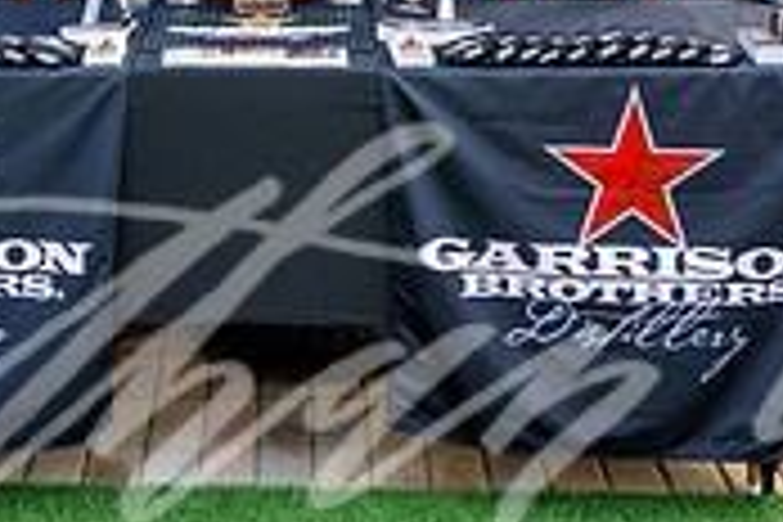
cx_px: 194
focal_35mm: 80
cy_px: -133
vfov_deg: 16.3
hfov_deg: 25.1
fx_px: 1740
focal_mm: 24
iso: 1250
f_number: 8
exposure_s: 1/250
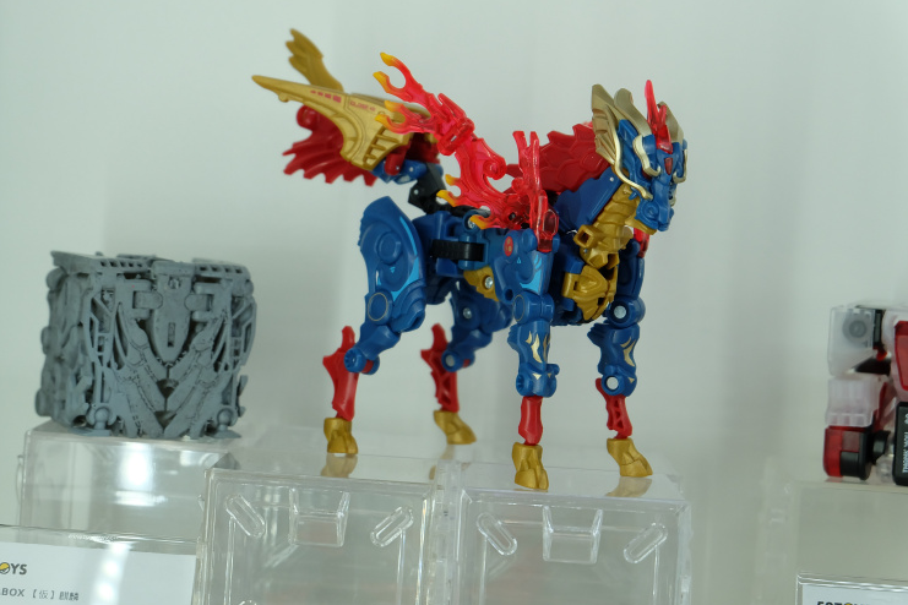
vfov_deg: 16.9
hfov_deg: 25.1
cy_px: 292
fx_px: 2043
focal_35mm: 81
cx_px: 420
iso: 800
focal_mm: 50
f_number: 5.6
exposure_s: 1/125
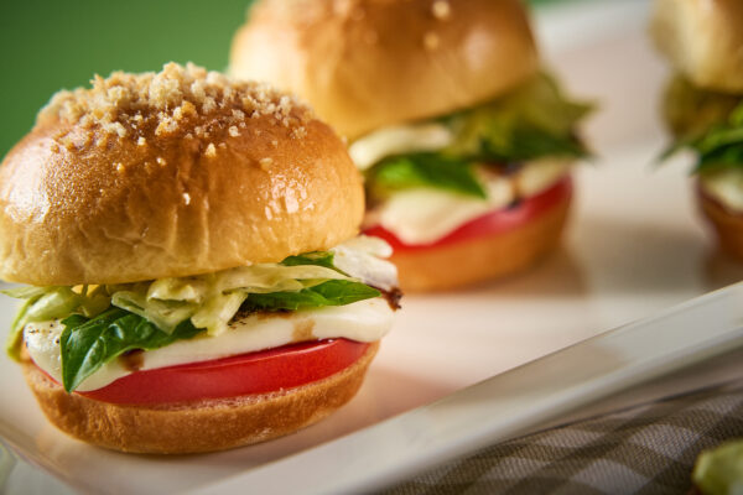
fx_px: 2724
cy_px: 248
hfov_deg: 15.5
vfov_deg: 10.4
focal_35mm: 132
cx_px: 372
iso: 500
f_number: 5
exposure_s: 1/100
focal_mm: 132
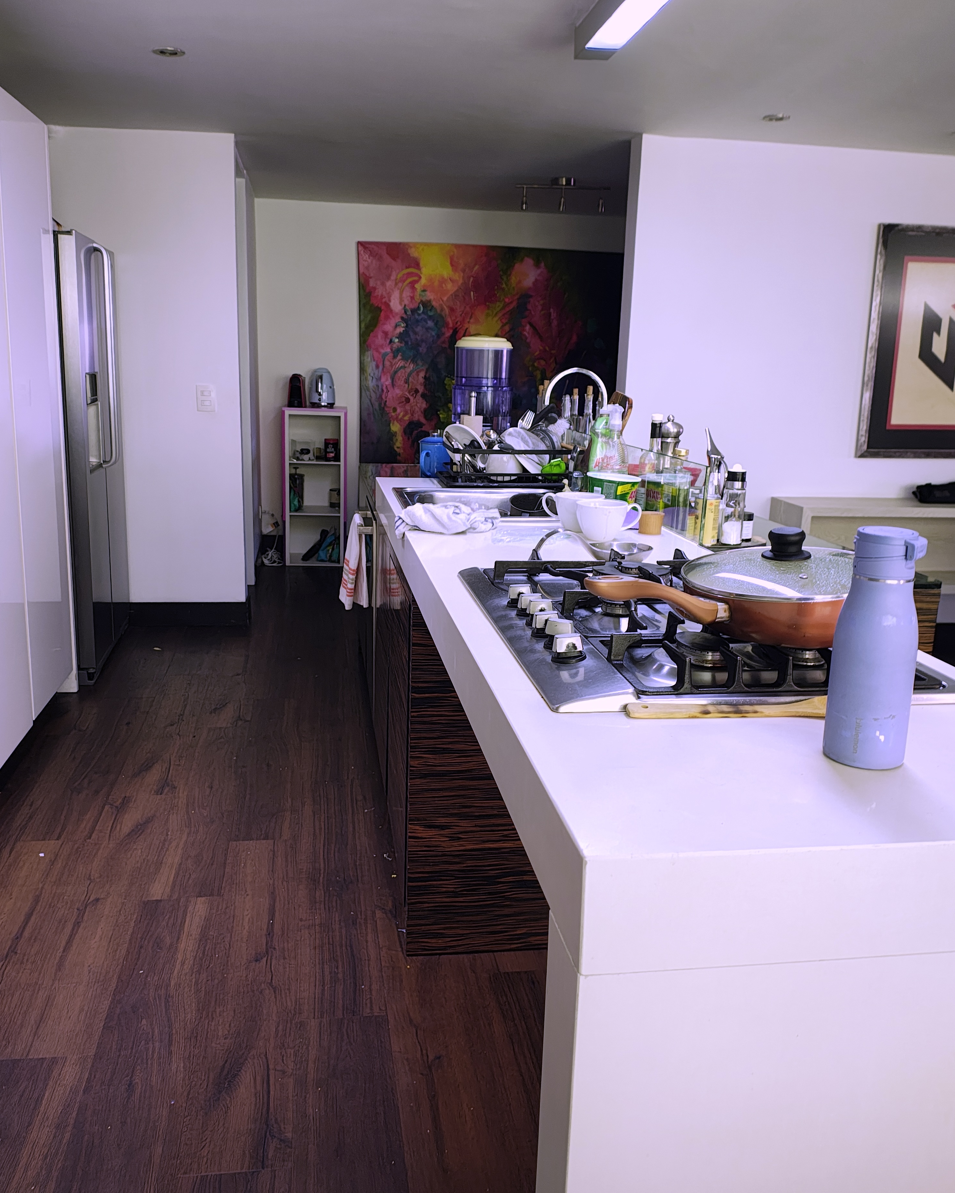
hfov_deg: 53.2
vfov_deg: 64.1
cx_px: 473
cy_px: 614
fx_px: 954
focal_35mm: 27
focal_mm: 5.89
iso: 400
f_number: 1.4
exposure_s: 1/51
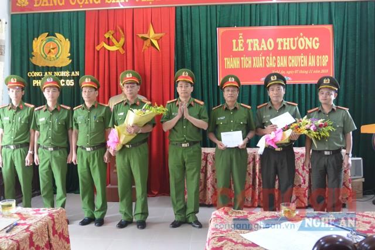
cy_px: 125
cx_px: 188
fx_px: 333
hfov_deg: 58.7
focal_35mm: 32
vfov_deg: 41.1
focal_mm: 12.2
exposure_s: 1/30
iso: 1000
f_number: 3.8
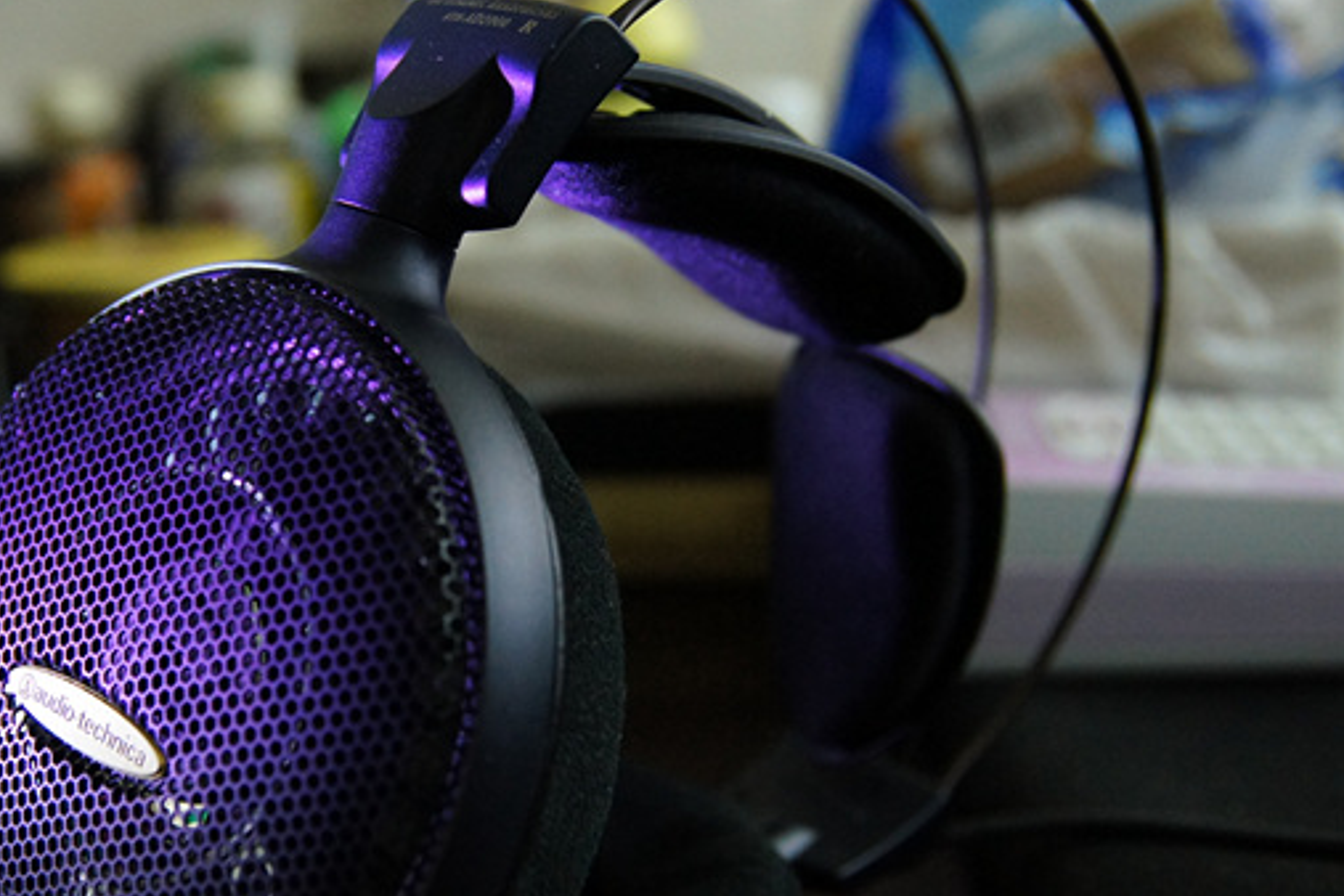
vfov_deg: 25.9
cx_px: 443
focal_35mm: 52
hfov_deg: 37.8
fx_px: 1941
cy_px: 562
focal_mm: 22
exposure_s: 1/30
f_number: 2.8
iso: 1600
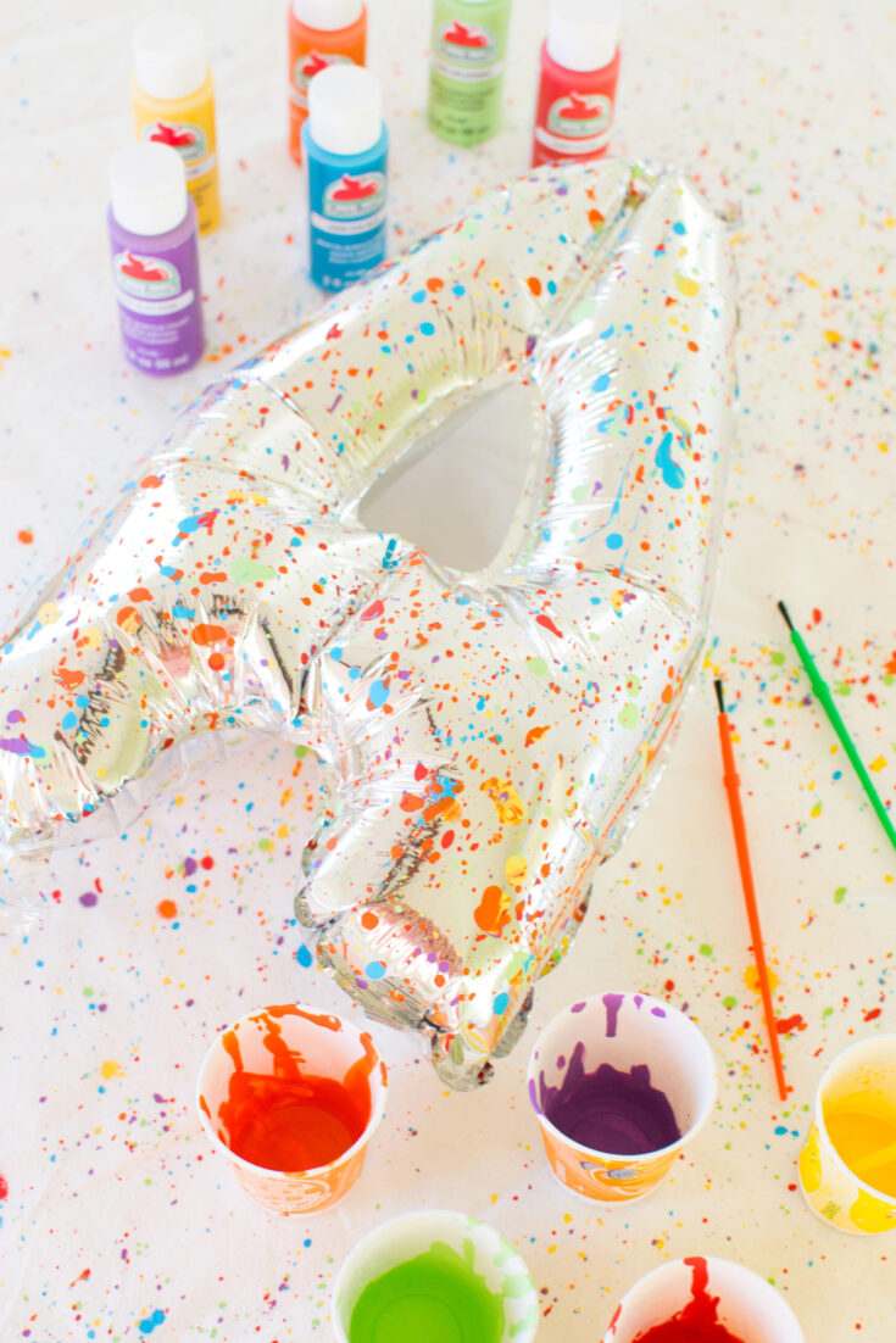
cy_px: 672
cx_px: 448
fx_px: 1959
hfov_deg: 25.8
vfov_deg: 37.8
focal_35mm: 52
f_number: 4
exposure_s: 1/40
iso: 200
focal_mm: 35
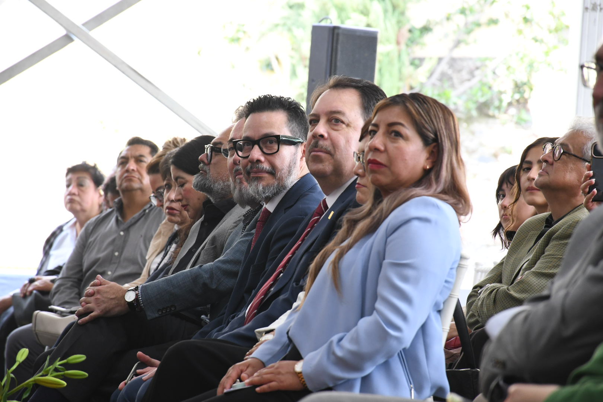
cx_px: 302
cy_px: 201
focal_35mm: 210
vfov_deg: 6.5
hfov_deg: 9.8
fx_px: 3517
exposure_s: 1/125
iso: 1600
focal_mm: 140
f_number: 8
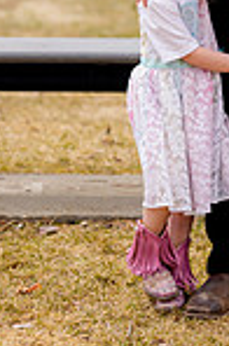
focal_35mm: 241
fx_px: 2310
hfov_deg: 5.6
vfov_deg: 8.4
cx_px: 299
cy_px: -171
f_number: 2
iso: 100
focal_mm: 79
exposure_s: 1/1600
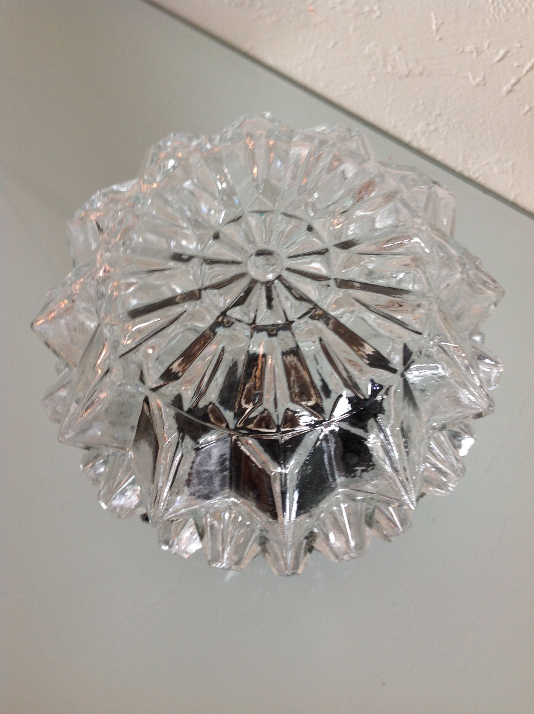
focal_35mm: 35
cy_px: 357
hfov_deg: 40.6
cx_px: 267
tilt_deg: -68.4
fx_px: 722
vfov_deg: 52.7
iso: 64
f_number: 2.4
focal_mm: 4.28
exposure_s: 1/15
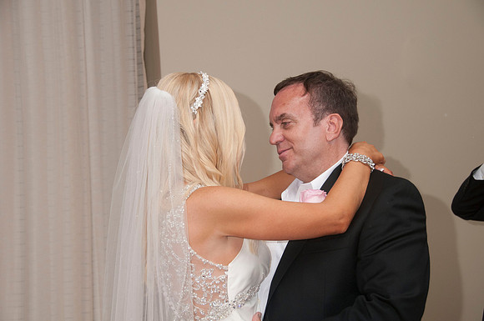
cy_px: 160
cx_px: 242
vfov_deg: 19.7
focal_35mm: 69
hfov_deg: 29.3
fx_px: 926
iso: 400
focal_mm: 46
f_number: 5.6
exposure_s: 1/60
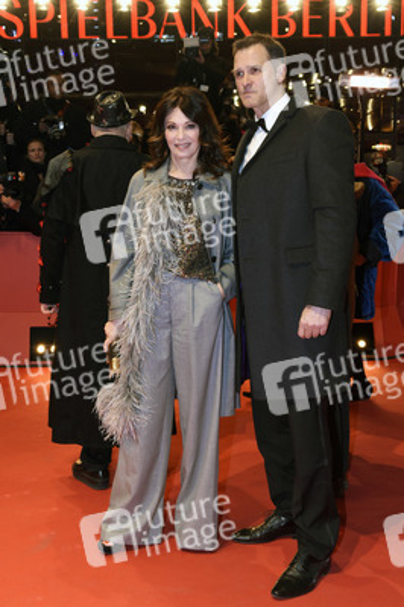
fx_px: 708
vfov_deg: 46.4
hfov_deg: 31.8
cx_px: 202
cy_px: 304
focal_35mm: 42
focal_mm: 28
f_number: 5.6
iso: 1250
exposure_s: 1/125
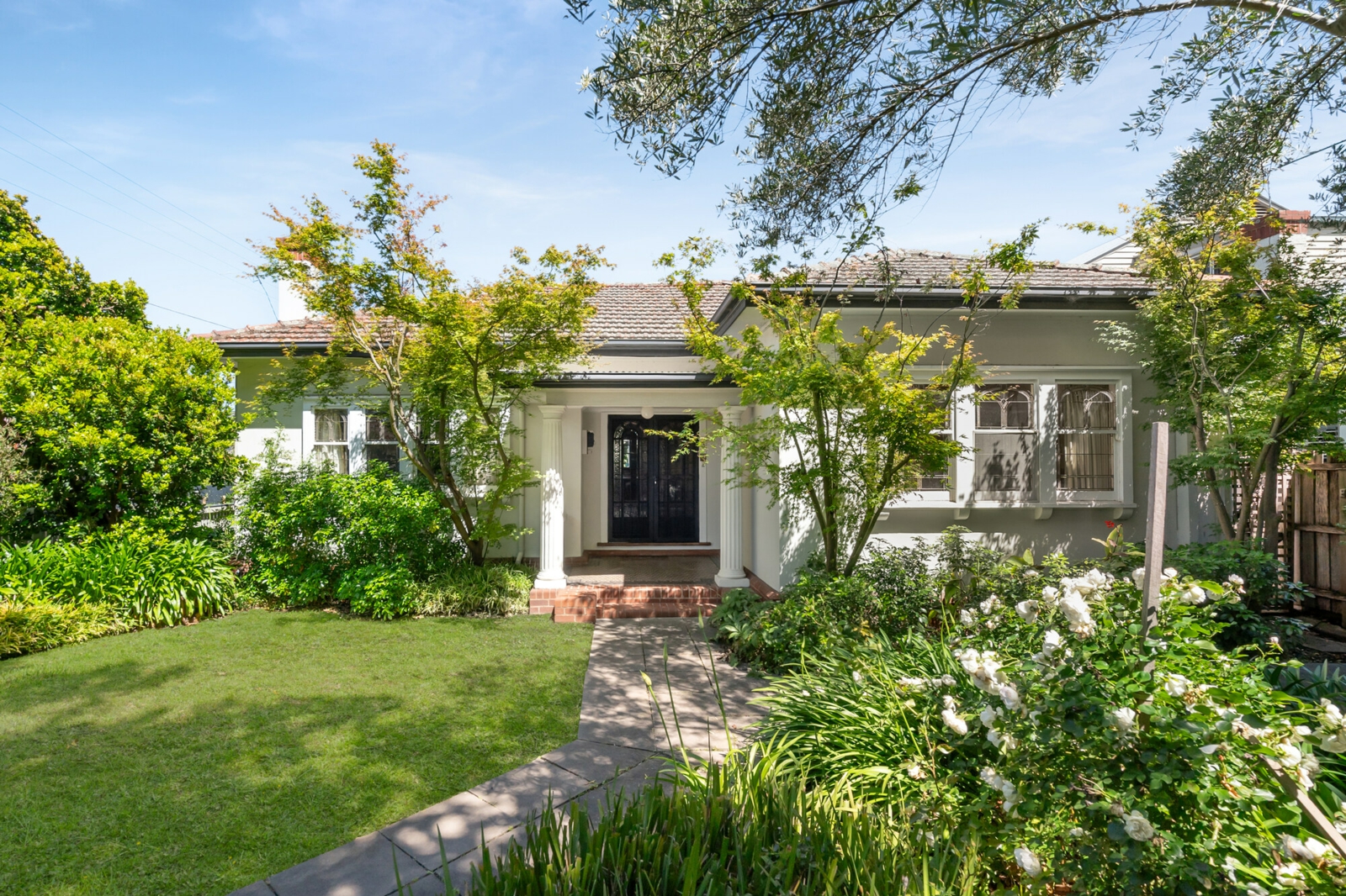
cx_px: 673
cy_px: 448
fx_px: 598
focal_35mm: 16
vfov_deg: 73.7
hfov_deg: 96.7
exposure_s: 1/250
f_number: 9
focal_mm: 16
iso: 400
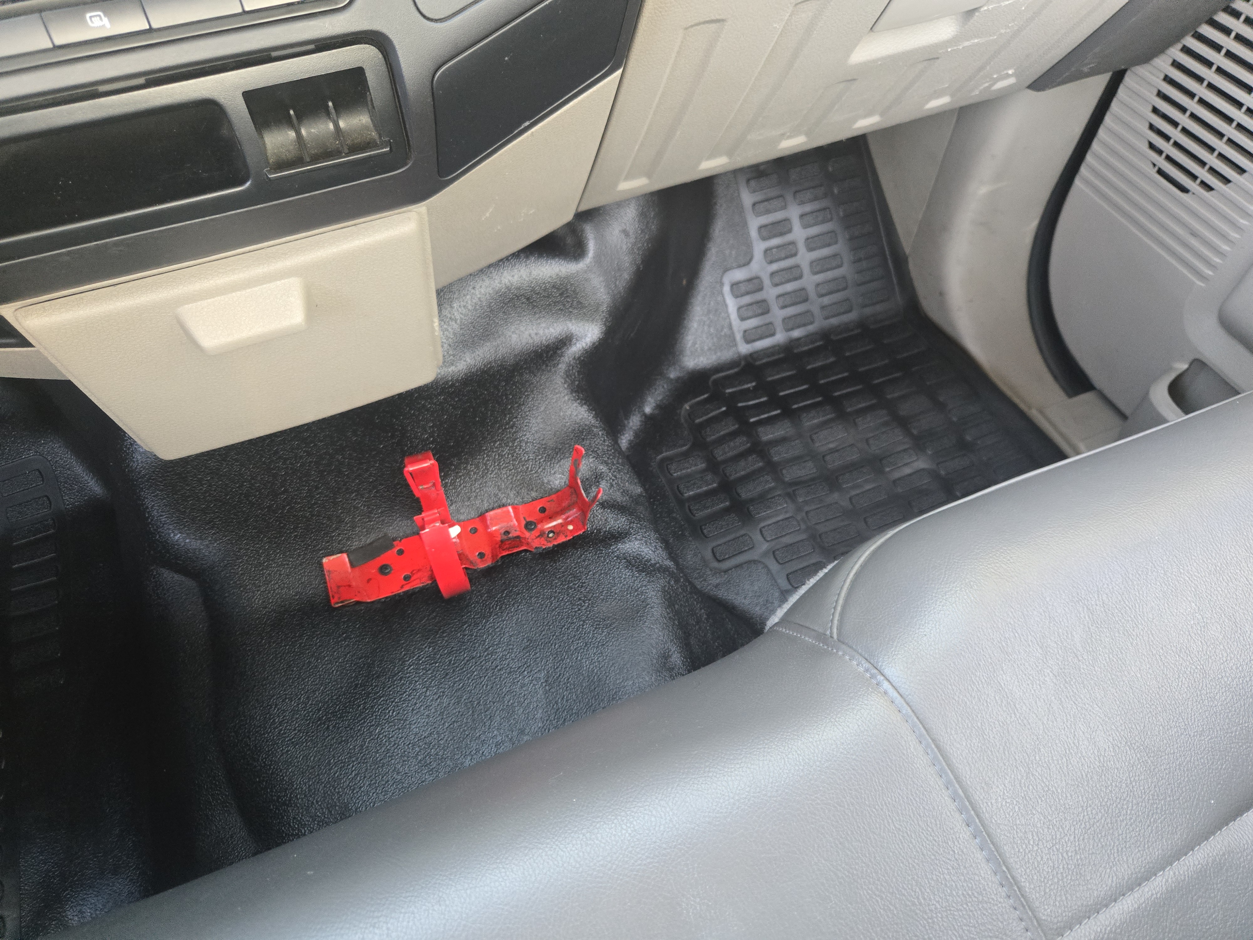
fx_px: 833
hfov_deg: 73.9
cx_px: 626
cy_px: 470
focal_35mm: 23
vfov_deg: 58.9
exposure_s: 1/120
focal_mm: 5.4
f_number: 1.8
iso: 1000
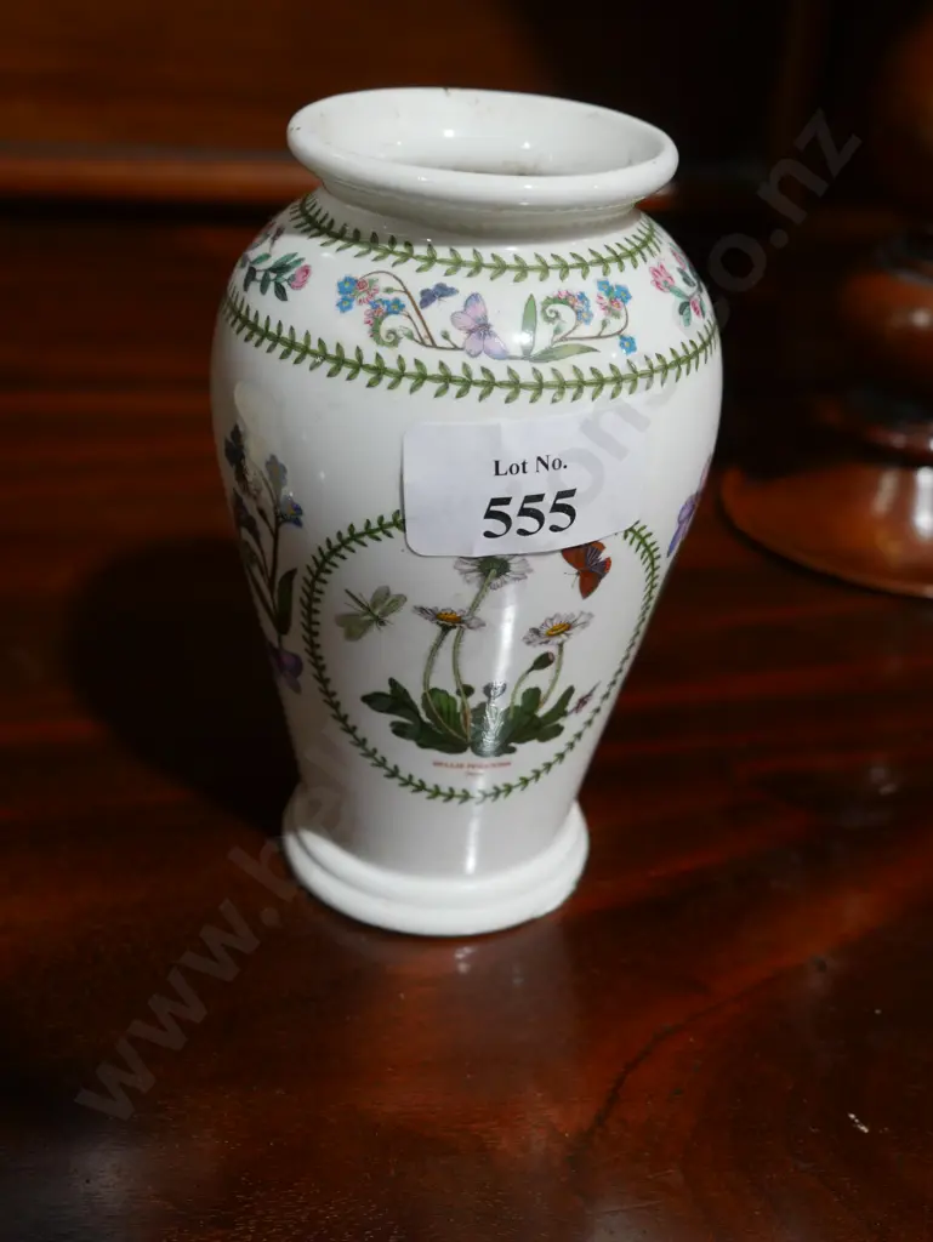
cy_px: 621
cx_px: 466
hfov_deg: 32.9
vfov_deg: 42.9
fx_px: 1580
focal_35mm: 44
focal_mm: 22
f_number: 4.7
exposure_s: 1/60
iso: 500
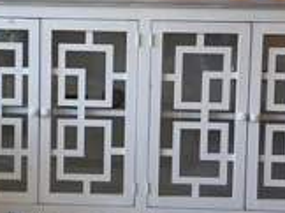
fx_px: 707
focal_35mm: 86
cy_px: 92
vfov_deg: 17.1
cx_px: 116
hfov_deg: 22.8
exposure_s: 1/60
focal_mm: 3
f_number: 1.8
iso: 50
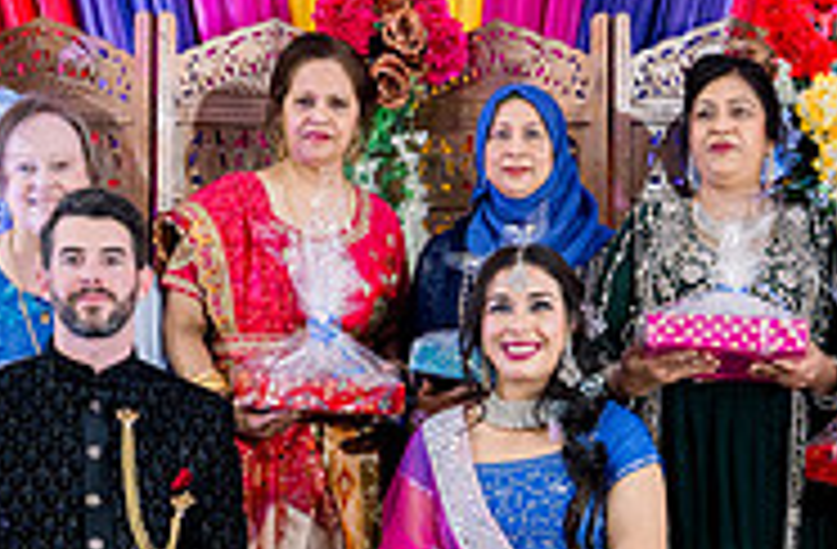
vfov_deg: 15.6
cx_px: 479
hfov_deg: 23.7
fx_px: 1989
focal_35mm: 86
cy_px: 409
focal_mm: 24
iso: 1250
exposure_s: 1/125
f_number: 2.8
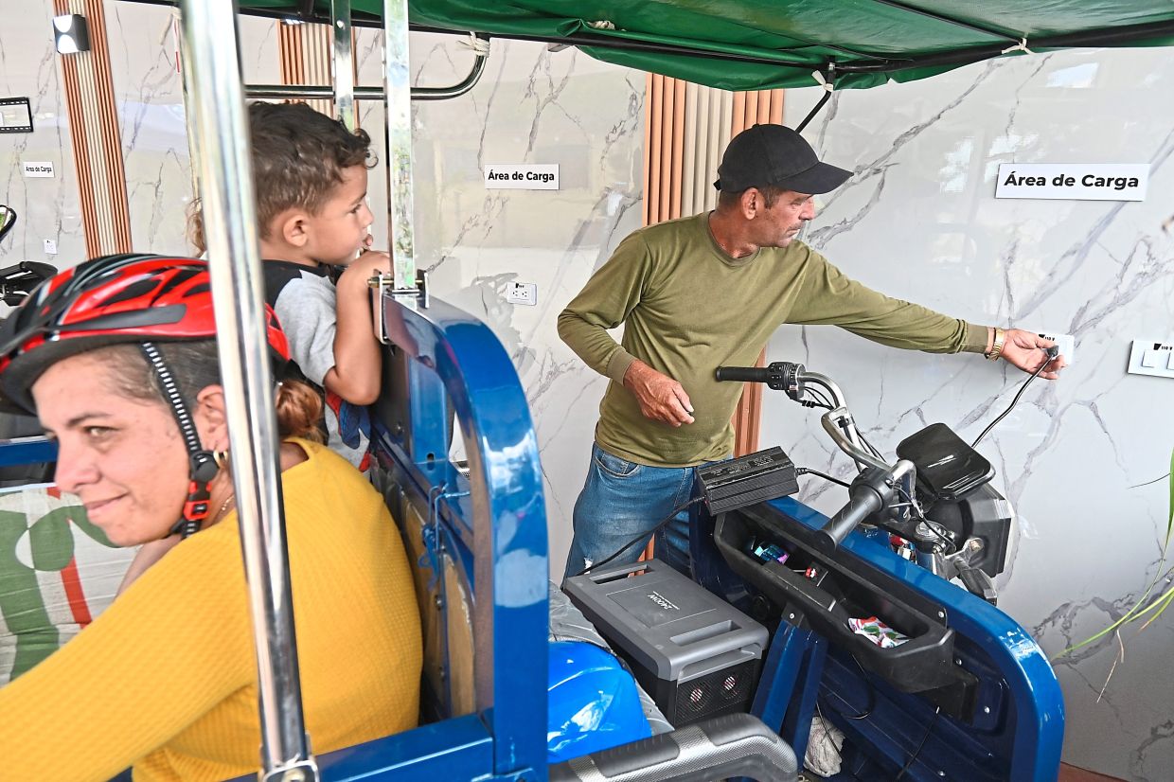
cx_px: 587
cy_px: 391
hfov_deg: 73.8
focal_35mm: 24
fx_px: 782
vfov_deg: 53.1
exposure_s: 1/200
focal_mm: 16
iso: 320
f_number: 4.5
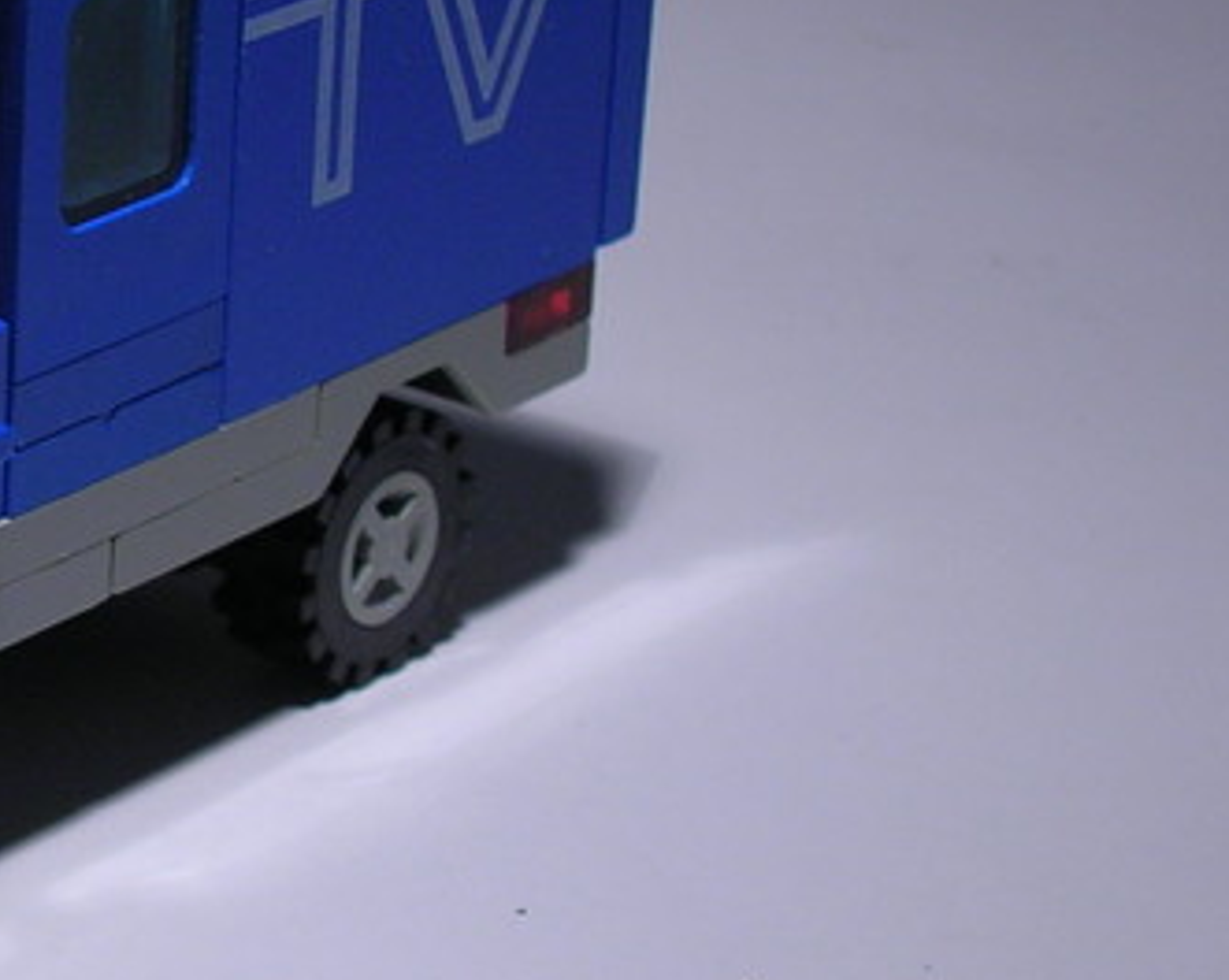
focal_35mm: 154
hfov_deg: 12.2
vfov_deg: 10.0
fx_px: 5595
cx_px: -293
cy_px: 462
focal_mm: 9.7
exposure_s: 1/31.5
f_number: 3.5
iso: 50
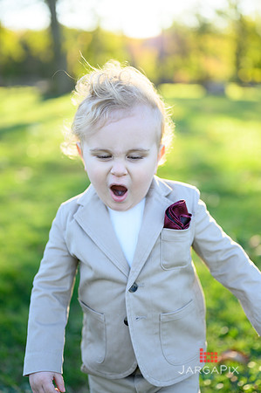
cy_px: 196
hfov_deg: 26.9
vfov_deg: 39.6
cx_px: 130
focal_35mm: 50
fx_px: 545
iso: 320
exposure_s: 1/1000
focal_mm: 50
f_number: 2
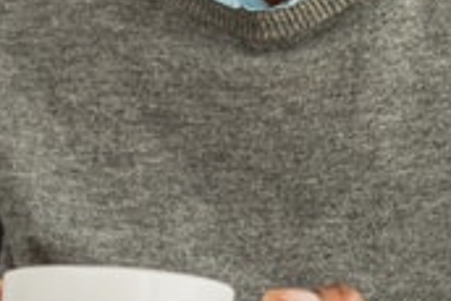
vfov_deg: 3.4
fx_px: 5103
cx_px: 735
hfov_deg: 5.0
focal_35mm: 407
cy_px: -85
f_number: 3.5
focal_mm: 70
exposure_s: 1/200
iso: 160
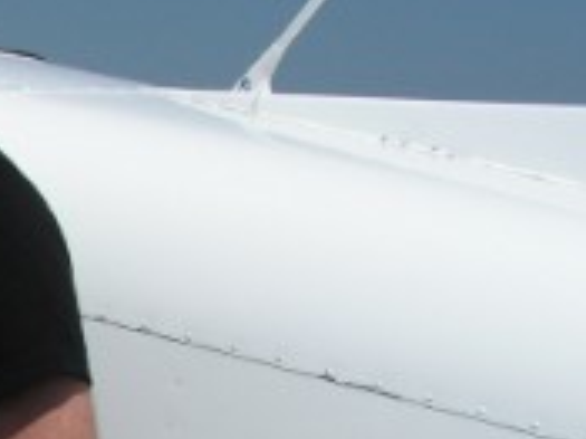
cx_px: -345
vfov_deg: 11.0
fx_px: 2233
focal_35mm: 132
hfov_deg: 13.8
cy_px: 529
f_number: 4.8
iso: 50
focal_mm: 6
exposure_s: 1/800
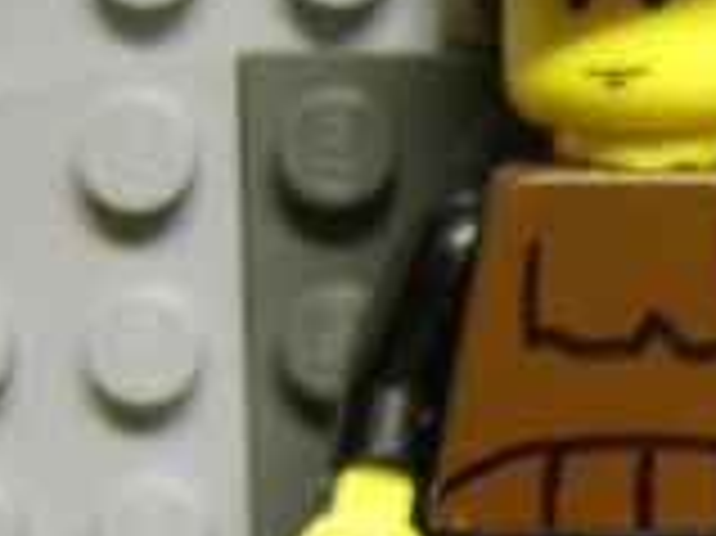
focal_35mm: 75
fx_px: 1550
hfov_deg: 25.3
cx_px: 626
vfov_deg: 19.5
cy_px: 405
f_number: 2.7
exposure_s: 1/5
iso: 71
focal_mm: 8.13
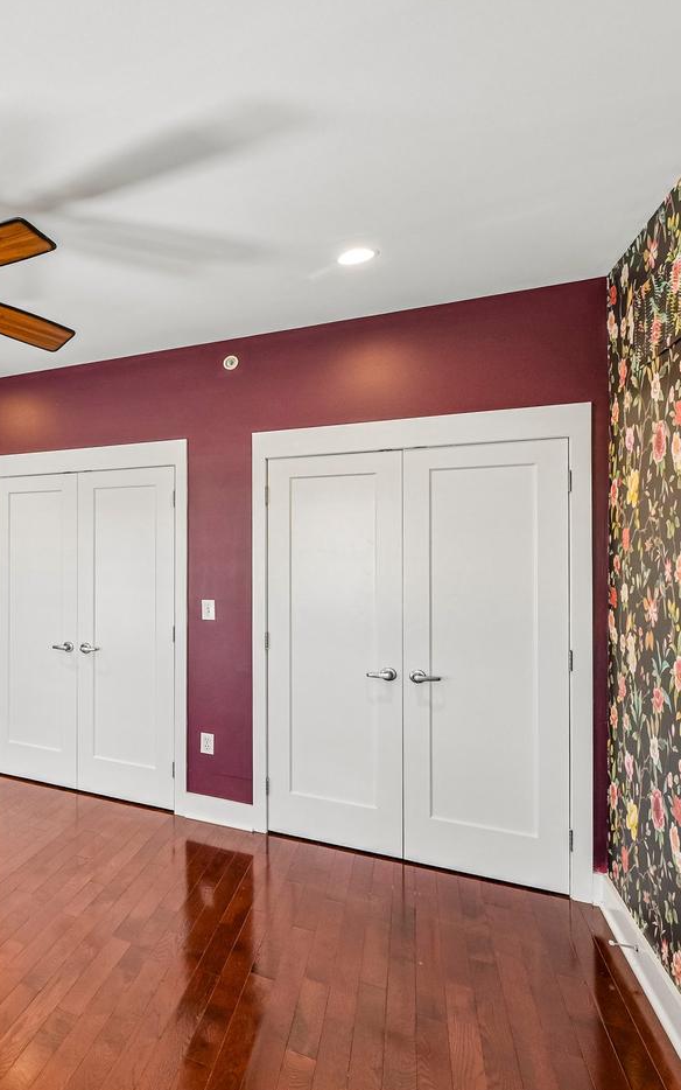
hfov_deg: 43.1
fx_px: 653
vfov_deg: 79.6
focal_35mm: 22
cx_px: -65
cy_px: 547
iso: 400
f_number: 8
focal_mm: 14
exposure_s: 1/10
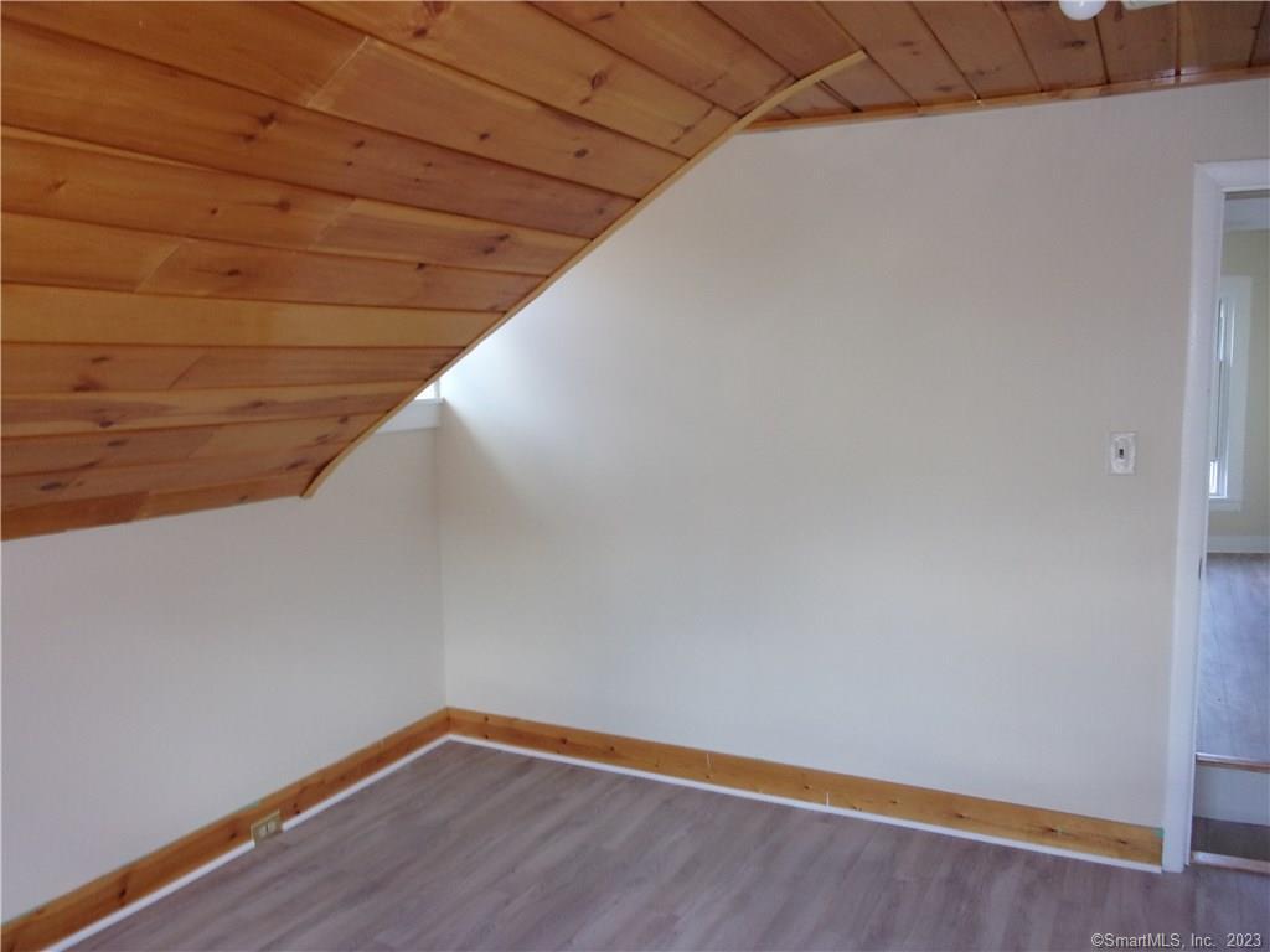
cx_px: 635
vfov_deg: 49.7
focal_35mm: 28
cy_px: 476
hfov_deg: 63.4
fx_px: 1027
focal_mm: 5.1
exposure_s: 1/34
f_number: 3.9
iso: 200
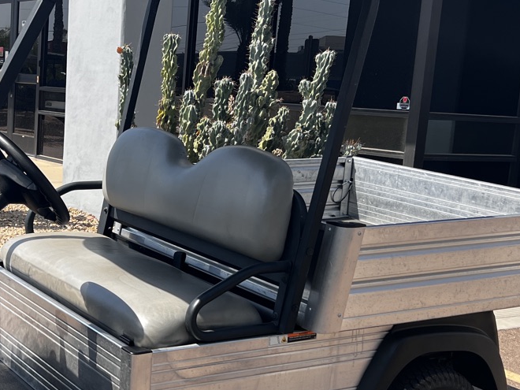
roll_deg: -3.2
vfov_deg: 23.2
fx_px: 946
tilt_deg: -10.3
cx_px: 115
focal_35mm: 63
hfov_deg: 30.1
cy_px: 257
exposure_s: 1/2404
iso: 50
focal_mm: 5.7
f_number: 1.5
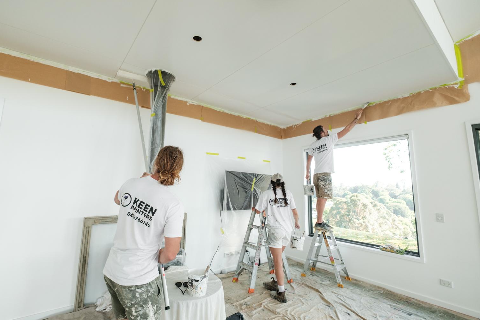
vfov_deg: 73.7
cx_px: 229
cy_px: 152
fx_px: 213
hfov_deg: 96.7
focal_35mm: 16
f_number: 4.5
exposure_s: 1/125
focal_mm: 10
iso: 640
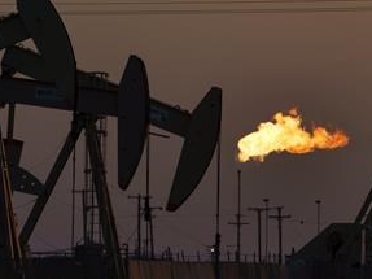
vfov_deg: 2.2
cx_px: 228
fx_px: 7165
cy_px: 90
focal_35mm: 667
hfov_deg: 3.0
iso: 100
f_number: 5.6
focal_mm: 306
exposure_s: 1/640
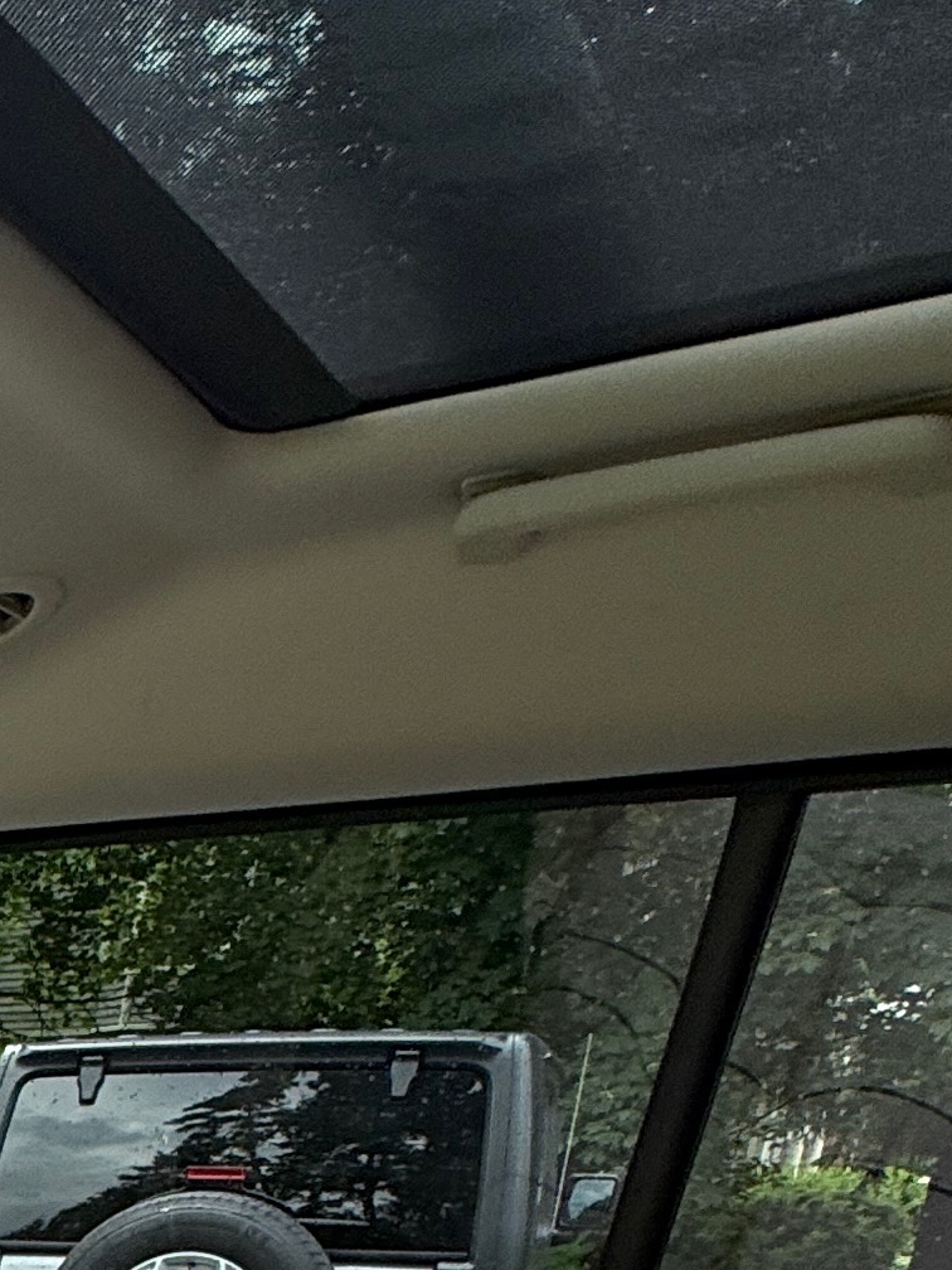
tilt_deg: -20.3
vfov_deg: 25.9
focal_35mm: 56
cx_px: -840
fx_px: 2053
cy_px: 1882
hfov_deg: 18.9
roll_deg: -0.2
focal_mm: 2.22
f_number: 2.2
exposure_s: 1/117
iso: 64
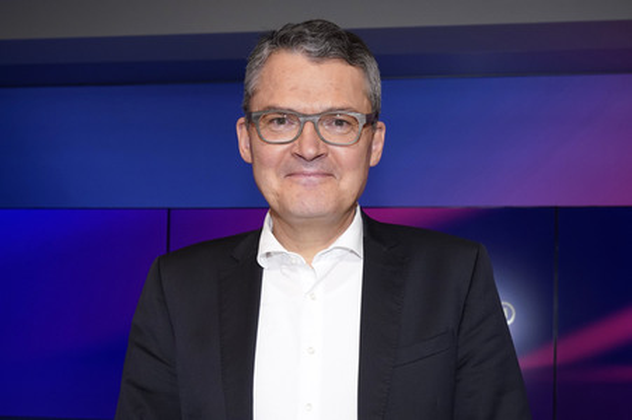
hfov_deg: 63.7
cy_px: 210
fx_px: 509
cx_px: 316
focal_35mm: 29
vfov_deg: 44.9
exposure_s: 1/160
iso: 1600
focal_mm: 29
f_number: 5
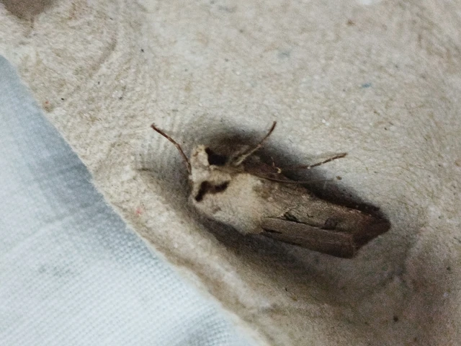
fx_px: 413
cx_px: 230
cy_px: 173
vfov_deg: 45.4
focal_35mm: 31
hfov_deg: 58.4
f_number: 1.7
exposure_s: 1/33
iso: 250
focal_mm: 5.31
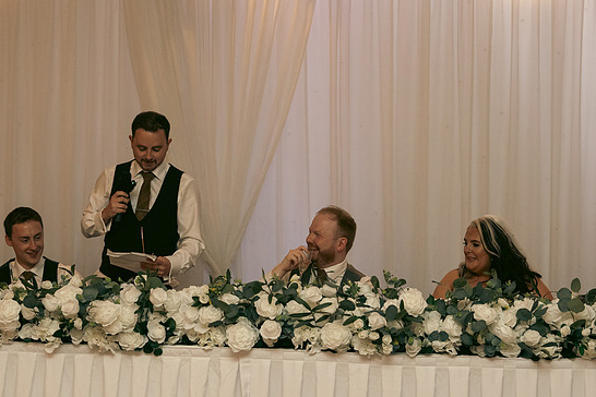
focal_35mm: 68
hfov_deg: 29.7
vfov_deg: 20.0
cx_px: 284
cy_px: 206
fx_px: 1126
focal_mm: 43
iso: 2500
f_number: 3.5
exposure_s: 1/160
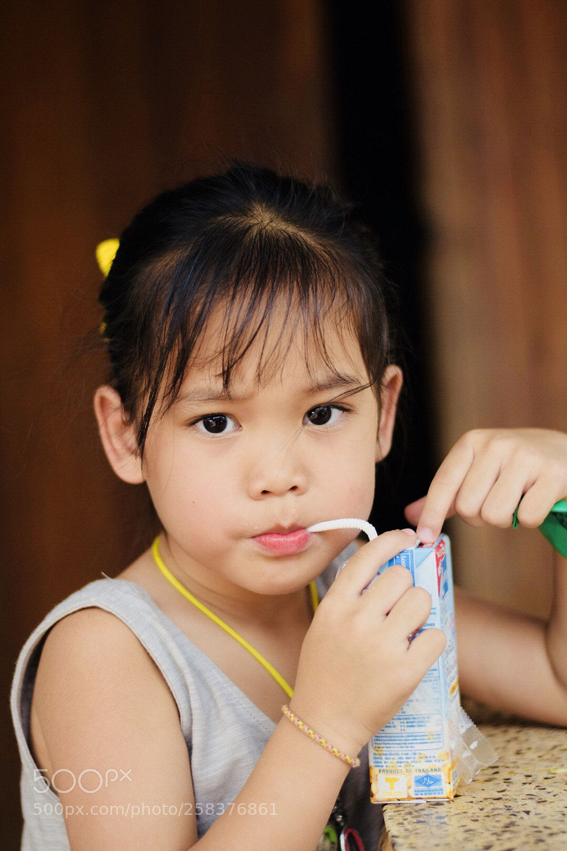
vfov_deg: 27.0
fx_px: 1771
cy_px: 426
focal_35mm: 75
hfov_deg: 18.2
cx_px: 284
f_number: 1.8
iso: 100
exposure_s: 1/1000
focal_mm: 50
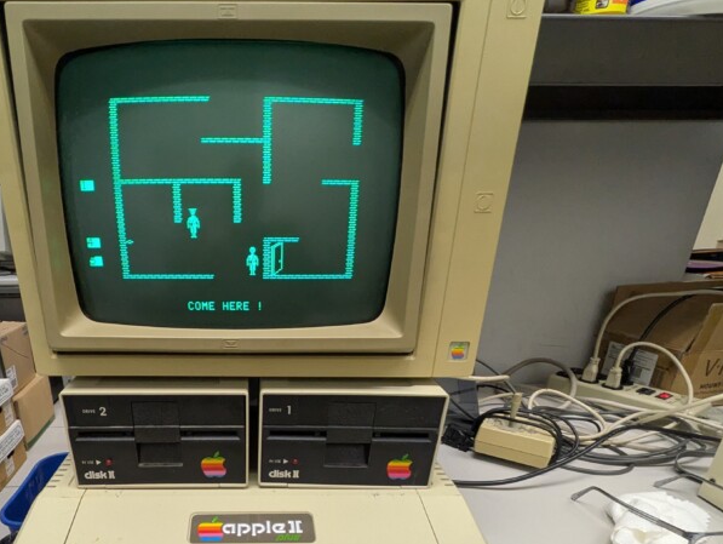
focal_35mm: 24
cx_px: 251
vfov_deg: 53.1
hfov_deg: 69.8
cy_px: 437
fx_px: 502
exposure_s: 1/120
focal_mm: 1.83
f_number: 2.2
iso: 466
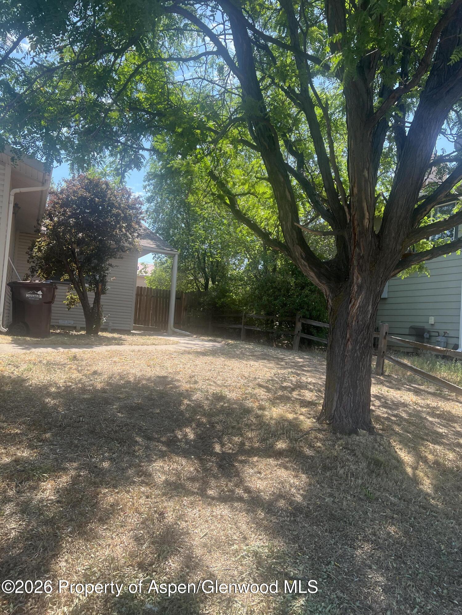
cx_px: 231
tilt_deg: +2.7
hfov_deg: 53.1
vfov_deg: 67.3
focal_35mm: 26
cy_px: 308
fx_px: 463
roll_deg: -2.8
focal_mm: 5.7
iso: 50
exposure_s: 1/1100
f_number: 1.5
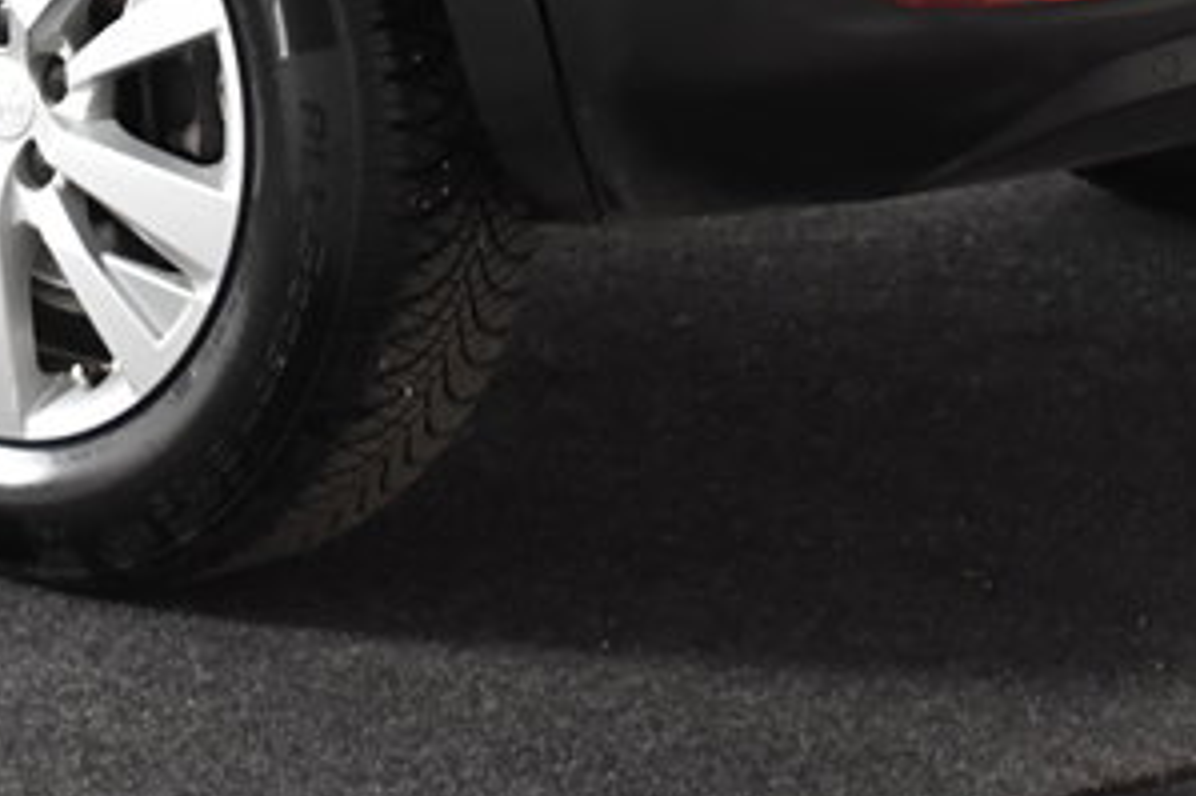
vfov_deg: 9.2
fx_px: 4781
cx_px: -128
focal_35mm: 144
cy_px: -530
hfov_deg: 13.9
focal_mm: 28
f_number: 3.5
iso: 1600
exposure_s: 1/50
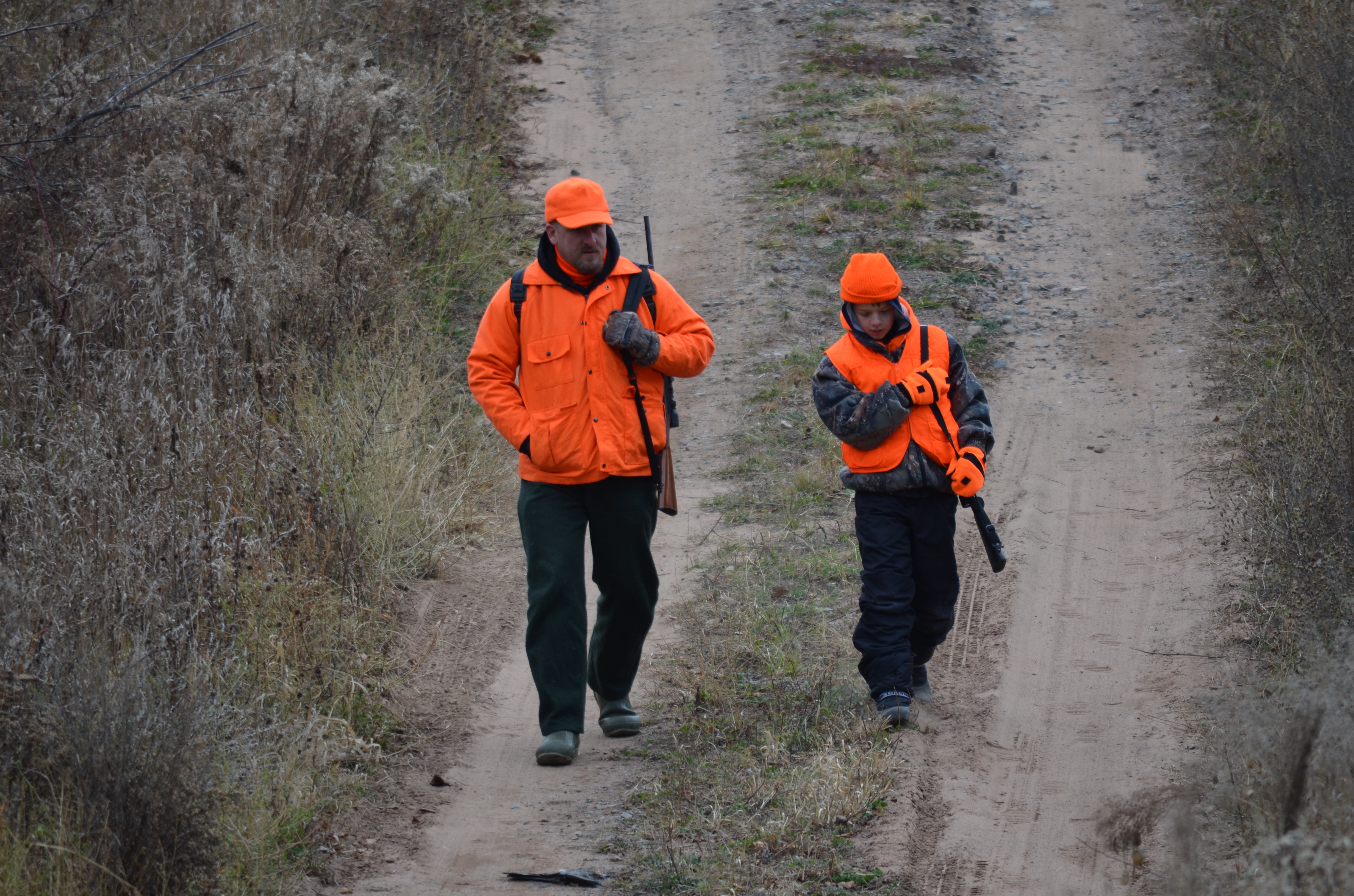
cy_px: 448
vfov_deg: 3.0
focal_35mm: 450
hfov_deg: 4.6
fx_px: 16890
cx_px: 677
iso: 400
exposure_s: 1/320
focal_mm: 300
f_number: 5.6
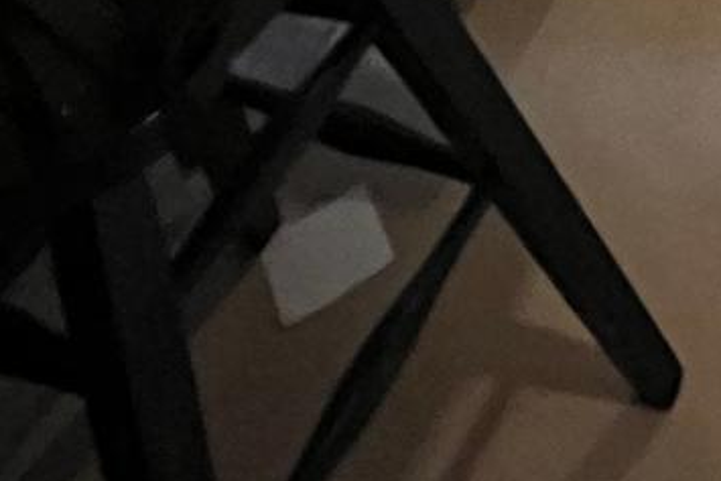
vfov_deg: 11.3
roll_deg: +3.8
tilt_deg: -20.0
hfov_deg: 23.1
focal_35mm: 78
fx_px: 1563
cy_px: -938
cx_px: 938
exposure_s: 1/30
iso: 1250
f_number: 1.8
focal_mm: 1.57
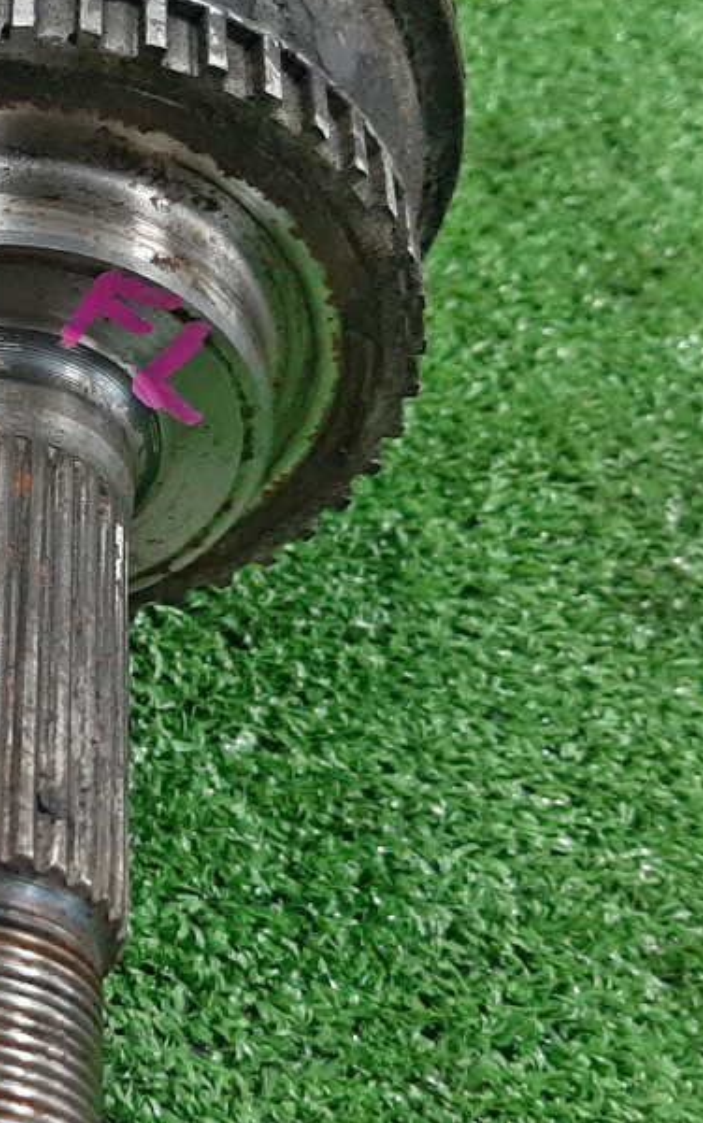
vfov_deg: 31.0
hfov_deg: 17.8
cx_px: -325
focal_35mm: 66
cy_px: 609
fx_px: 2022
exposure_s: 1/33
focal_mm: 3.93
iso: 209
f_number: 1.7
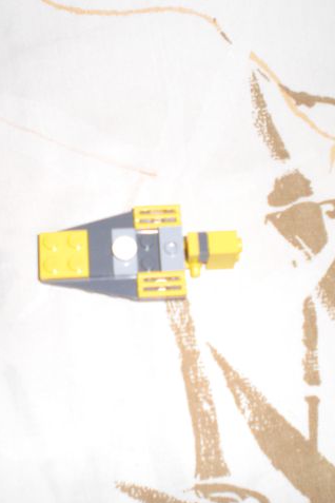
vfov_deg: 37.5
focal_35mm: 53
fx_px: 740
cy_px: 252
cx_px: 133
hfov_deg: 25.5
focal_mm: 6.3
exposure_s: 1/60
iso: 200
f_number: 3.1
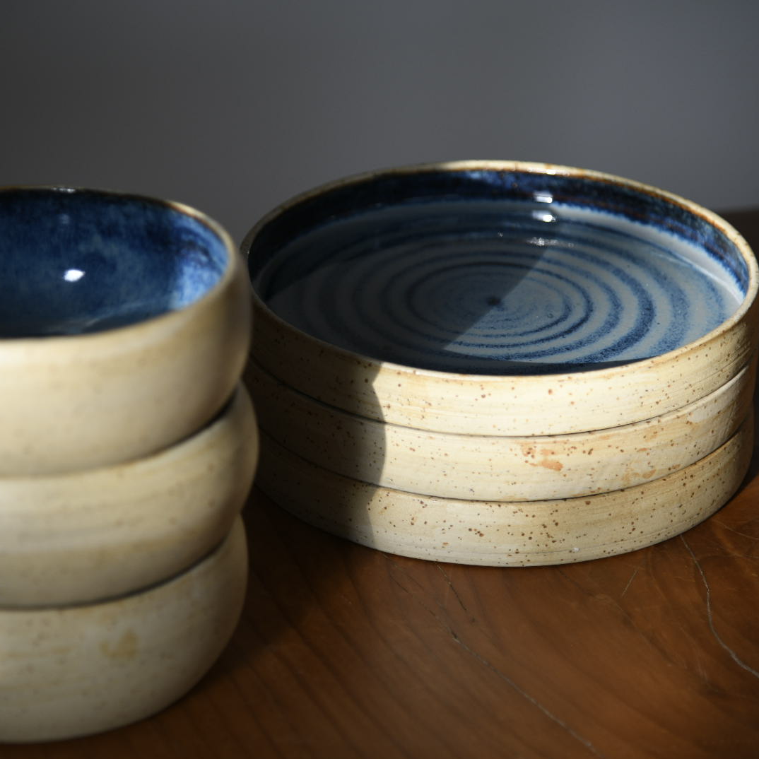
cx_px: 295
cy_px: 381
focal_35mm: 141
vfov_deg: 12.4
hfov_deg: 12.4
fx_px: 3498
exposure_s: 1/200
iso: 400
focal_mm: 110
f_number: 4
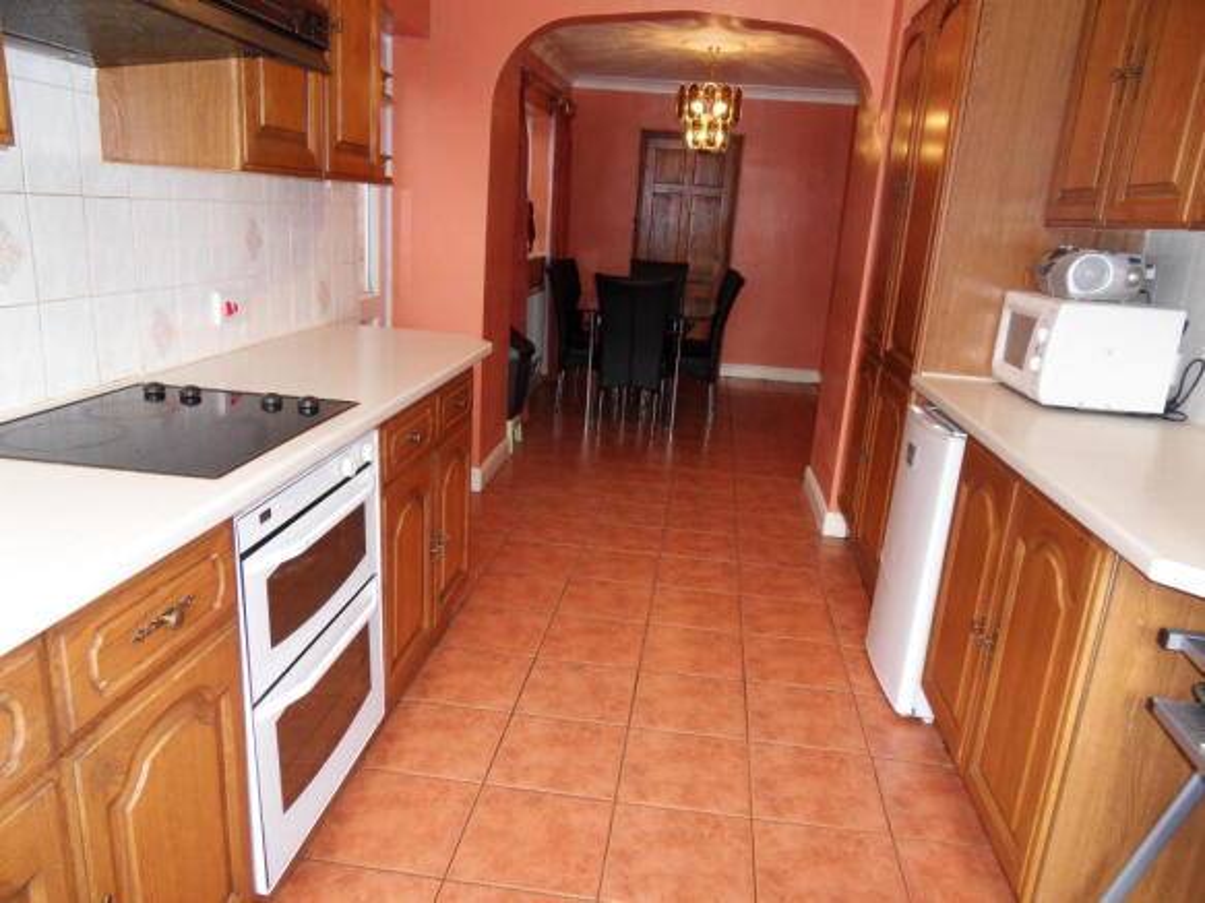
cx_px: 602
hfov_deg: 71.6
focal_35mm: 24
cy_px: 452
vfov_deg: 56.8
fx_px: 835
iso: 200
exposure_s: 1/30
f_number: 3.3
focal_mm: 4.2
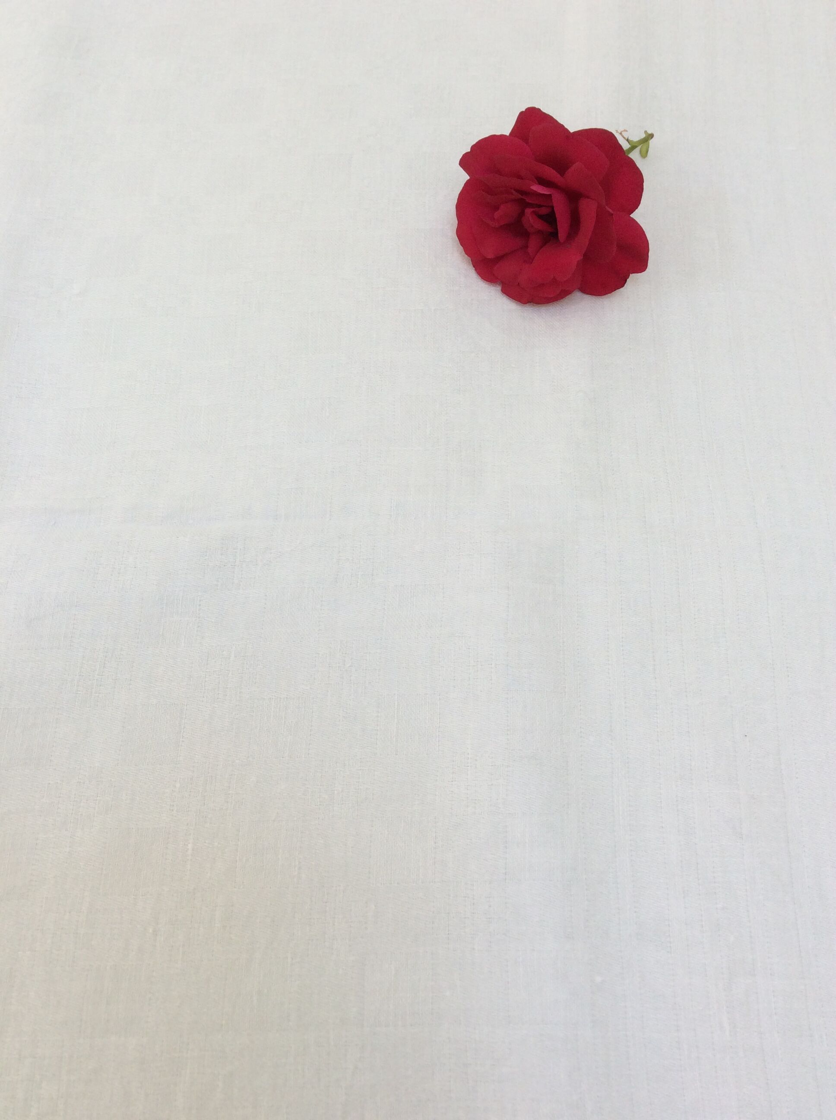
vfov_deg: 56.9
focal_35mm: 32
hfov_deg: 44.1
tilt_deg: -66.2
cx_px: 418
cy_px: 560
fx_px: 1033
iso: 32
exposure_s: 1/144
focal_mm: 3.3
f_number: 2.4
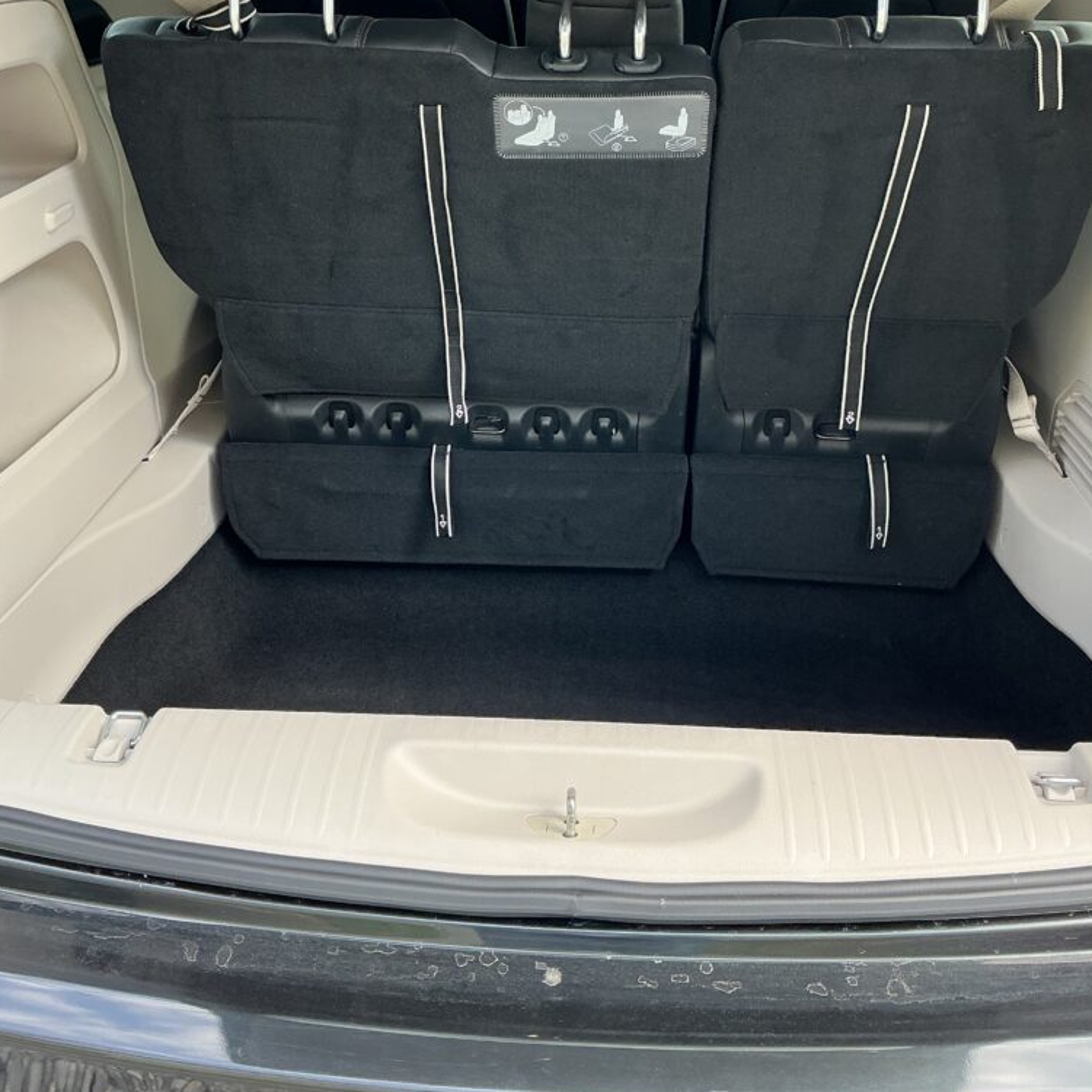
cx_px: 553
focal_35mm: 35
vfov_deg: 46.4
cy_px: 360
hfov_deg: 47.2
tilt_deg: -26.0
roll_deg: +1.6
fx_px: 1249
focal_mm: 3
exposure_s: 1/120
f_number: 1.8
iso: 50
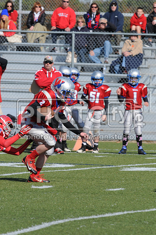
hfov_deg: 3.0
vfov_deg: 4.6
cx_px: 78
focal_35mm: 450
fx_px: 2934
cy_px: 118
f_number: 10
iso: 200
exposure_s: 1/500
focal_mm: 300
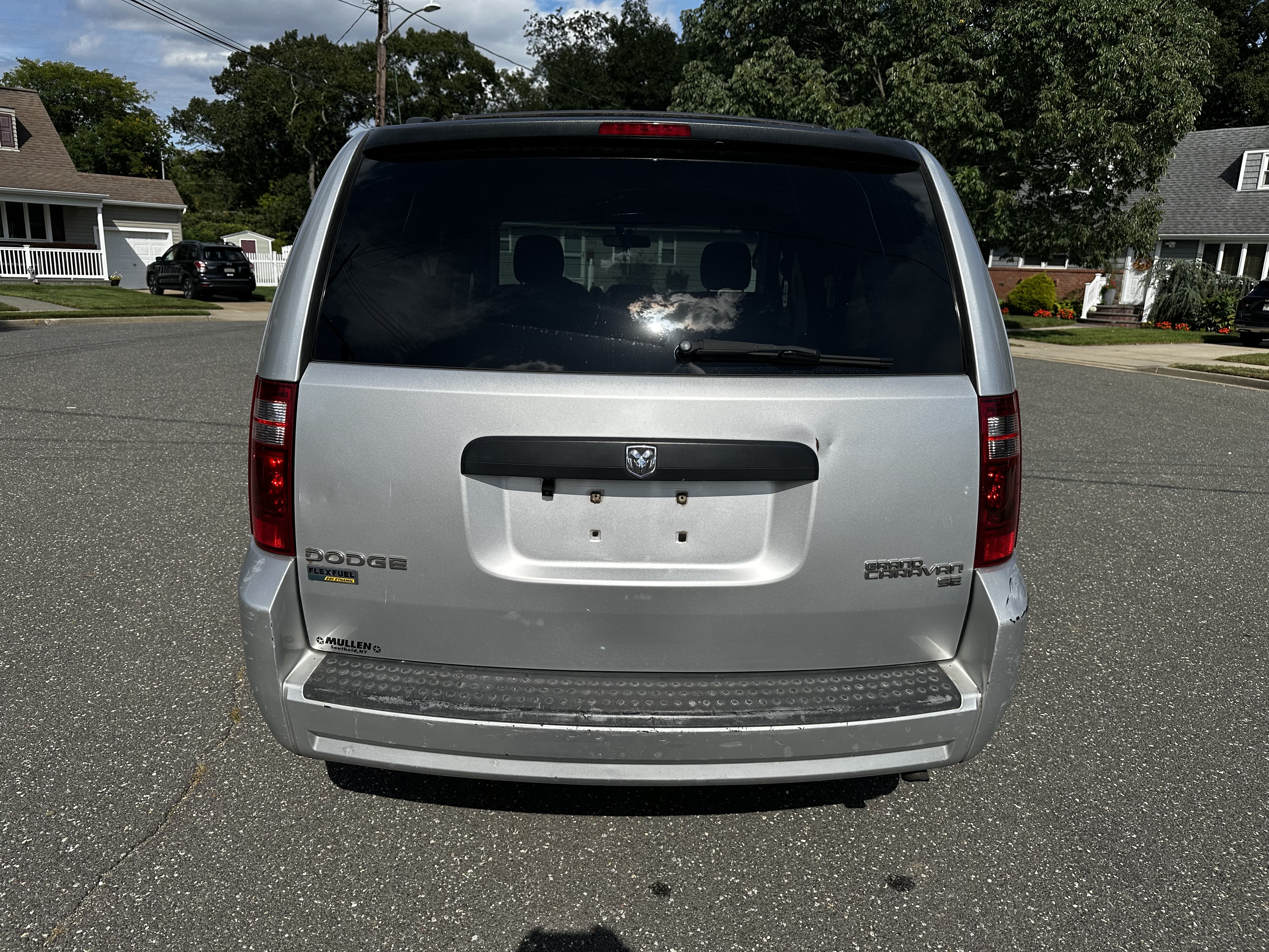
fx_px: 880
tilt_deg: -12.4
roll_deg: -1.5
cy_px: 476
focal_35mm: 24
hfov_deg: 71.6
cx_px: 634
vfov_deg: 56.8
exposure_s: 1/7576
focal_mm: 6.86
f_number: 1.78
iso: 80
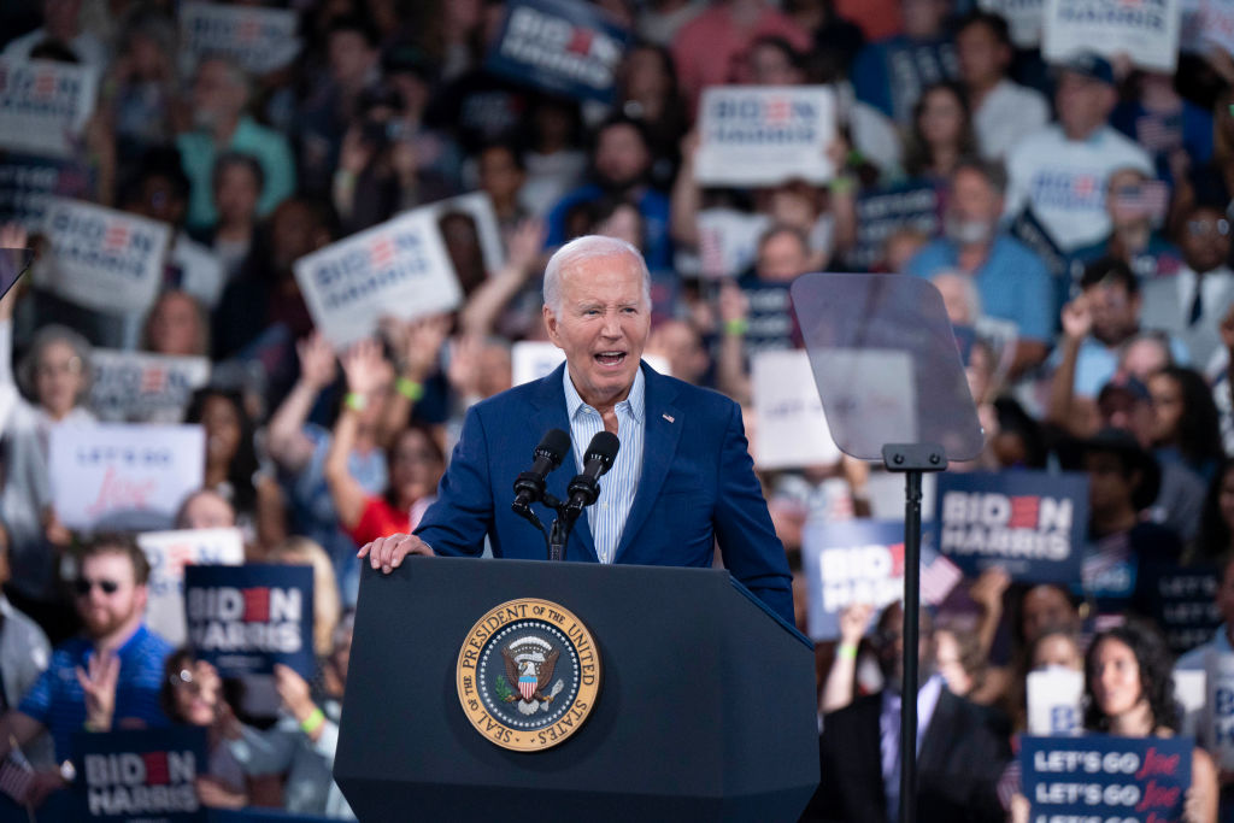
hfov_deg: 7.4
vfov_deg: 4.9
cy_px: 412
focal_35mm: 280
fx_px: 9598
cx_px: 617
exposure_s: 1/640
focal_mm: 280
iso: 3200
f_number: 4
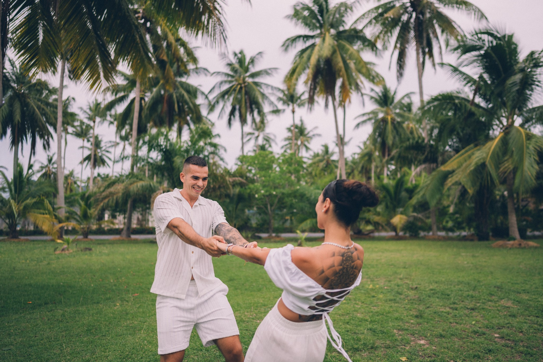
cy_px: 181
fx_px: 385
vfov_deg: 50.3
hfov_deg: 70.3
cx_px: 281
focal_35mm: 26
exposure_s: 1/320
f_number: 1.4
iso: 160
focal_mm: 24
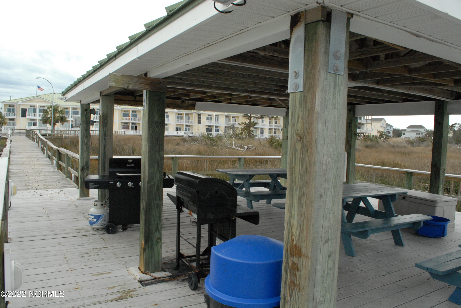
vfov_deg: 48.0
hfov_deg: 67.3
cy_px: 154
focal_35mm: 27
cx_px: 230
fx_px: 346
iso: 1000
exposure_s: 1/500
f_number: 11
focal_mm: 18
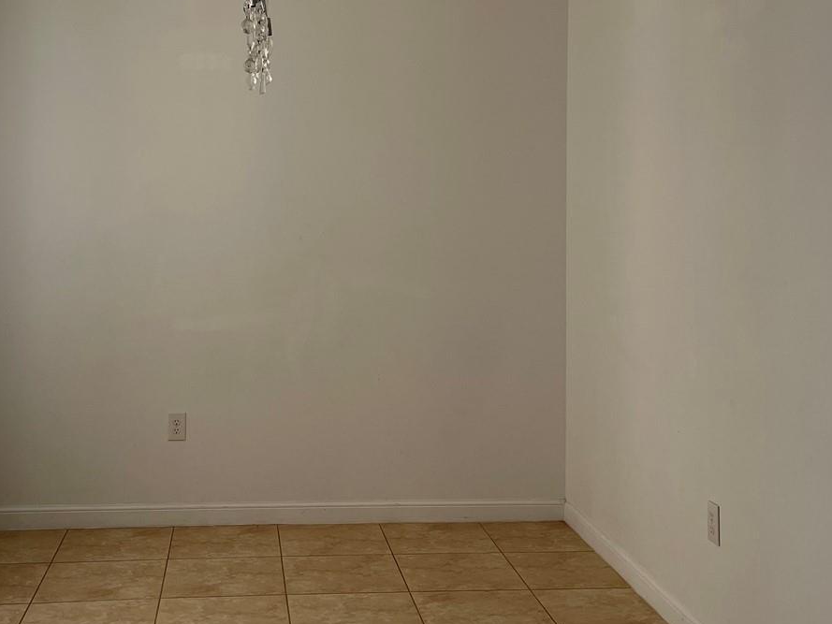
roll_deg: -0.8
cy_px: 172
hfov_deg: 41.9
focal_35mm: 45
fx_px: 1082
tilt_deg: +2.4
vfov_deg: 31.7
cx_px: 341
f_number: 1.6
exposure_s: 1/121
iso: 64
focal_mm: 5.1
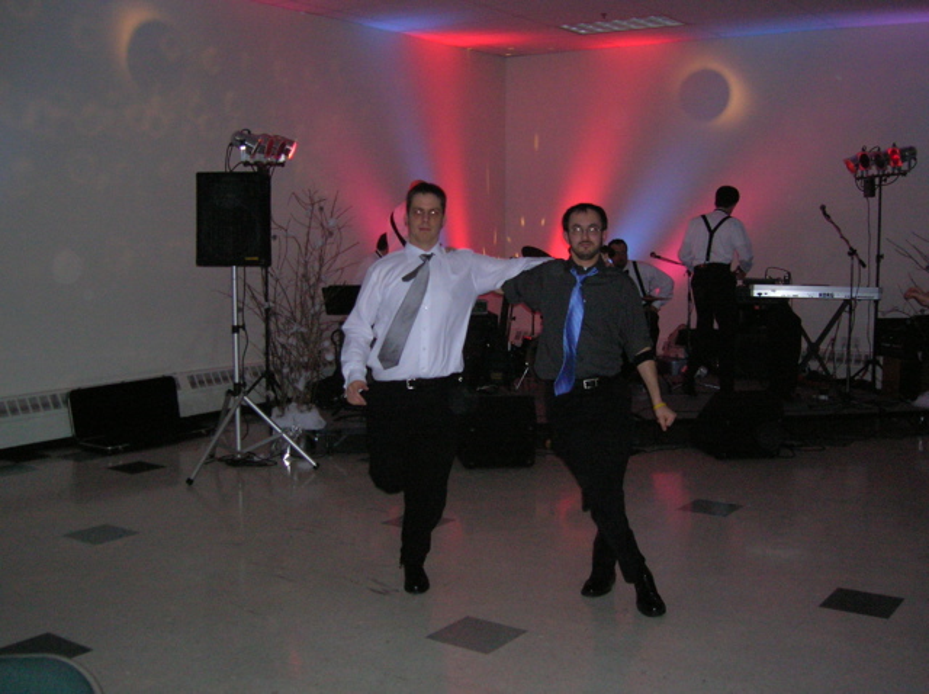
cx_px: 464
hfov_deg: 49.0
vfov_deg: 37.6
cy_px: 347
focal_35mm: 38
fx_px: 1018
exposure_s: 1/60.1
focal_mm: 6.4
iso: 200
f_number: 3
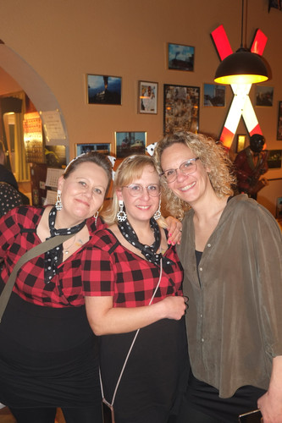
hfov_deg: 39.9
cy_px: 212
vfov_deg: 57.2
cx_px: 141
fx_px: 388
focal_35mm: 33
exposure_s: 1/15
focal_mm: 22.3
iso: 800
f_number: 3.2
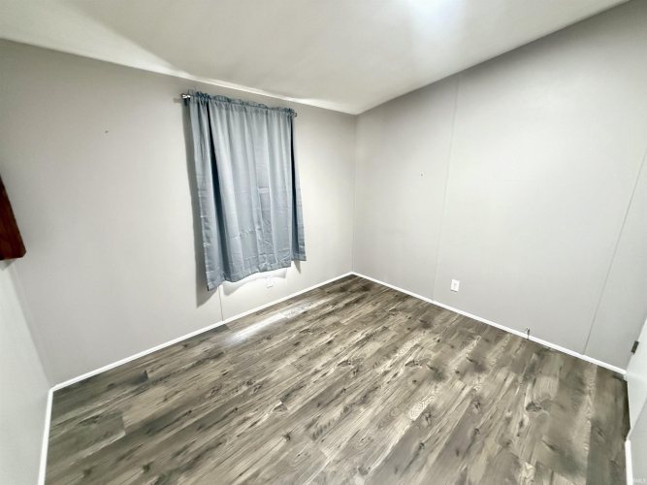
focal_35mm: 14
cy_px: 242
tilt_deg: -15.1
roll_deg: -0.1
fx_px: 262
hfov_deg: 102.1
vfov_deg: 85.7
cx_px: 324
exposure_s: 1/60
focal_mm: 2.22
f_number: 2.2
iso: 1250
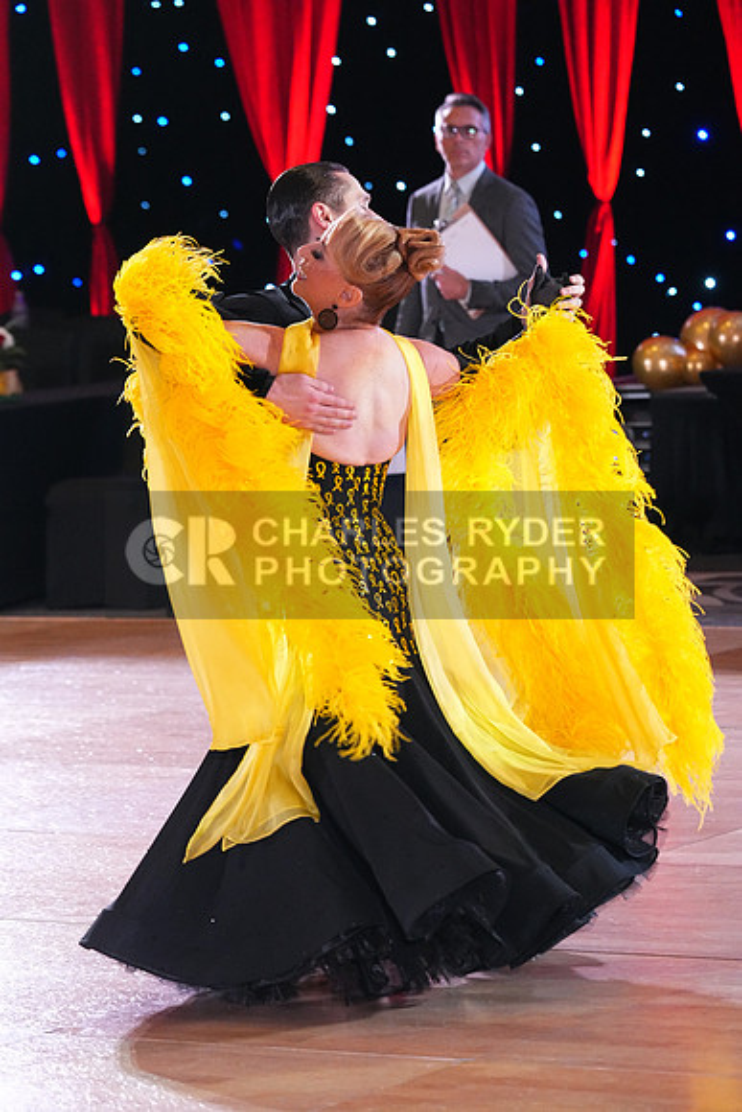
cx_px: 371
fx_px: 4727
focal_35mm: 153
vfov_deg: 13.4
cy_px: 556
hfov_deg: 9.0
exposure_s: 1/400
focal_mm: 153
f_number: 5
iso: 8000
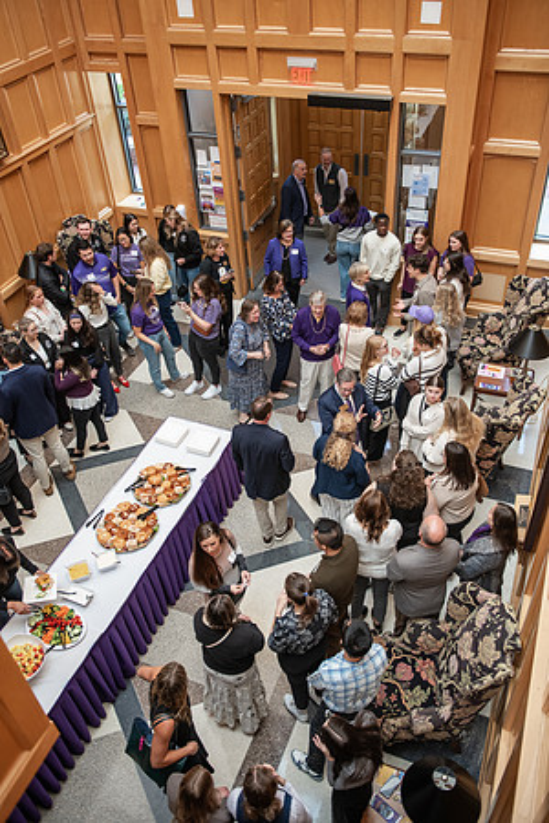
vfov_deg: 60.3
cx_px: 274
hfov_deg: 42.3
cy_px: 412
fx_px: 709
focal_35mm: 31
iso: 1250
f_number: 3.2
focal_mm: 31
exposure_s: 1/200
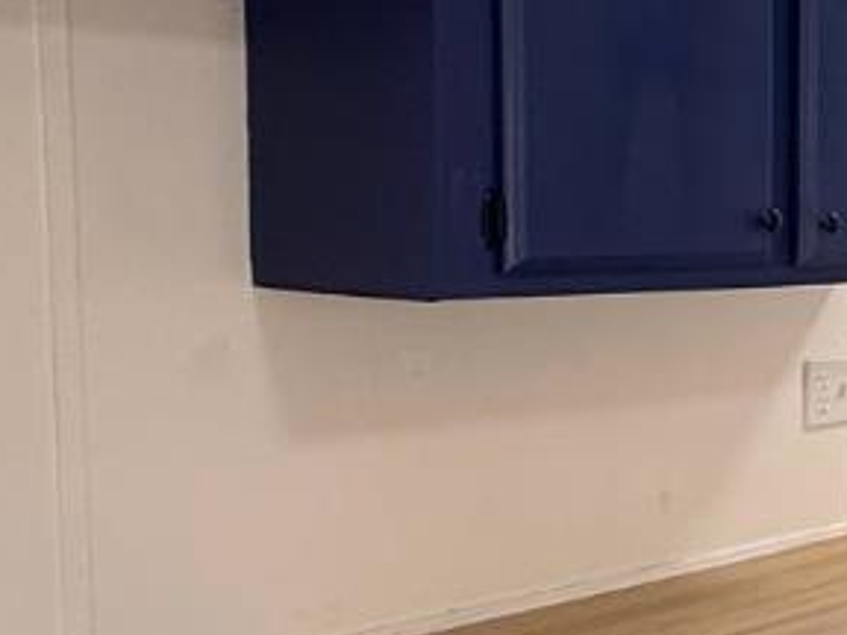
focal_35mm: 73
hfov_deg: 21.0
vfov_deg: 20.2
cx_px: 1388
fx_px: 1786
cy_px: 334
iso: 125
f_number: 2.2
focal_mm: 2.22
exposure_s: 1/120
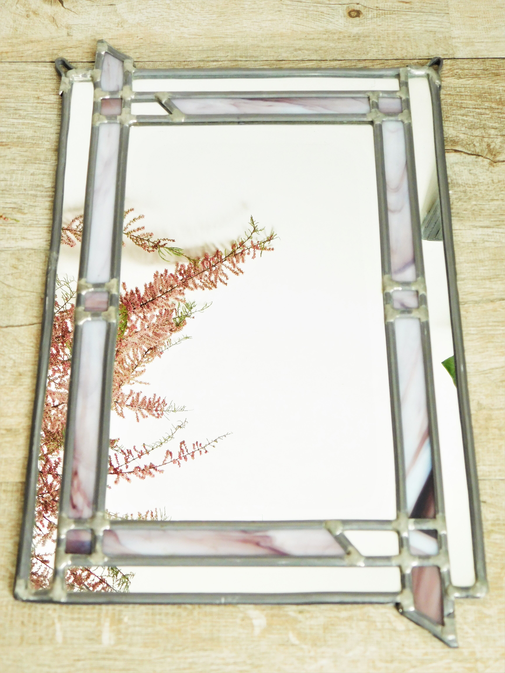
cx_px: 252
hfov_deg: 28.6
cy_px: 336
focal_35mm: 51
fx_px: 992
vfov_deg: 37.5
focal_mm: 9
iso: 125
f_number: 3.8
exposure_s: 1/30
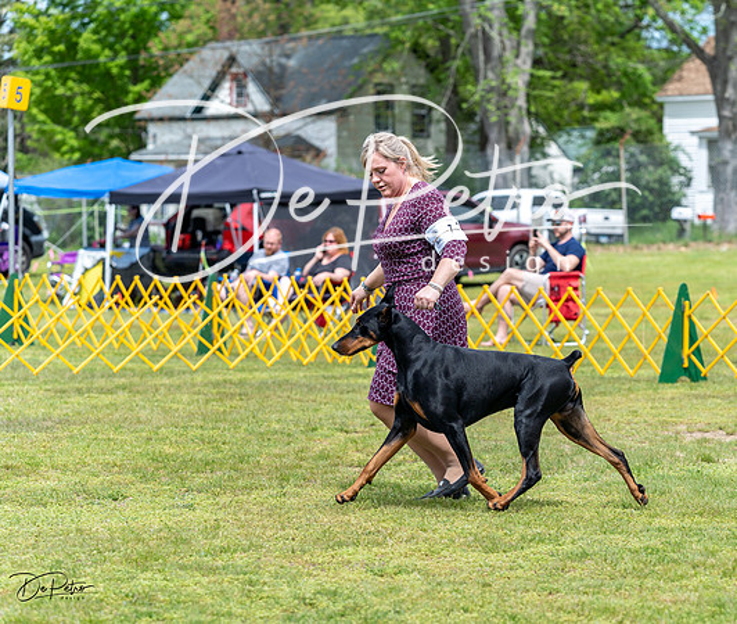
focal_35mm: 133
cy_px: 314
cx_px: 477
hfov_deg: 14.2
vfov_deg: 12.0
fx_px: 2964
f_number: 4.5
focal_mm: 112
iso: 100
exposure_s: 1/640
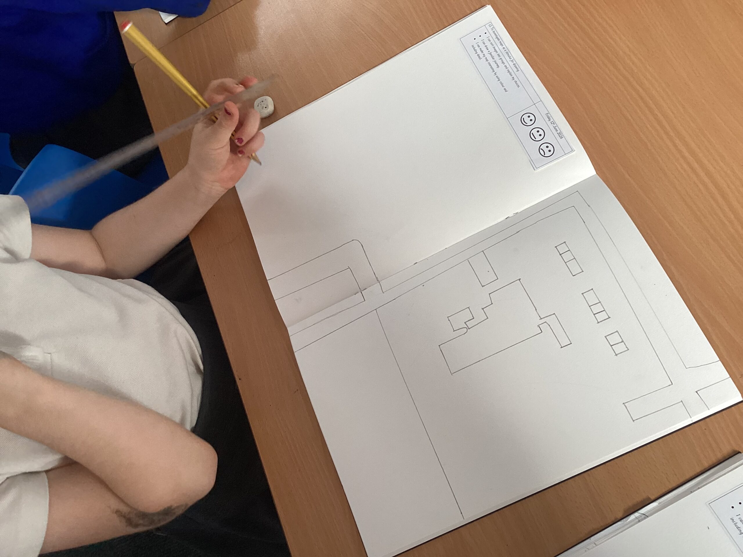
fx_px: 665
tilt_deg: -63.2
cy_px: 278
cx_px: 372
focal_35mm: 31
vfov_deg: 45.4
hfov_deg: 58.4
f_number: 2.4
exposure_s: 1/60
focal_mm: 3.3
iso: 125
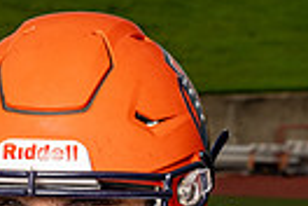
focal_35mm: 208
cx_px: 54
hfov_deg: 9.9
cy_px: 513
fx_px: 1779
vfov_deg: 6.3
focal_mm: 61
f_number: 9
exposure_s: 1/160
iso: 100
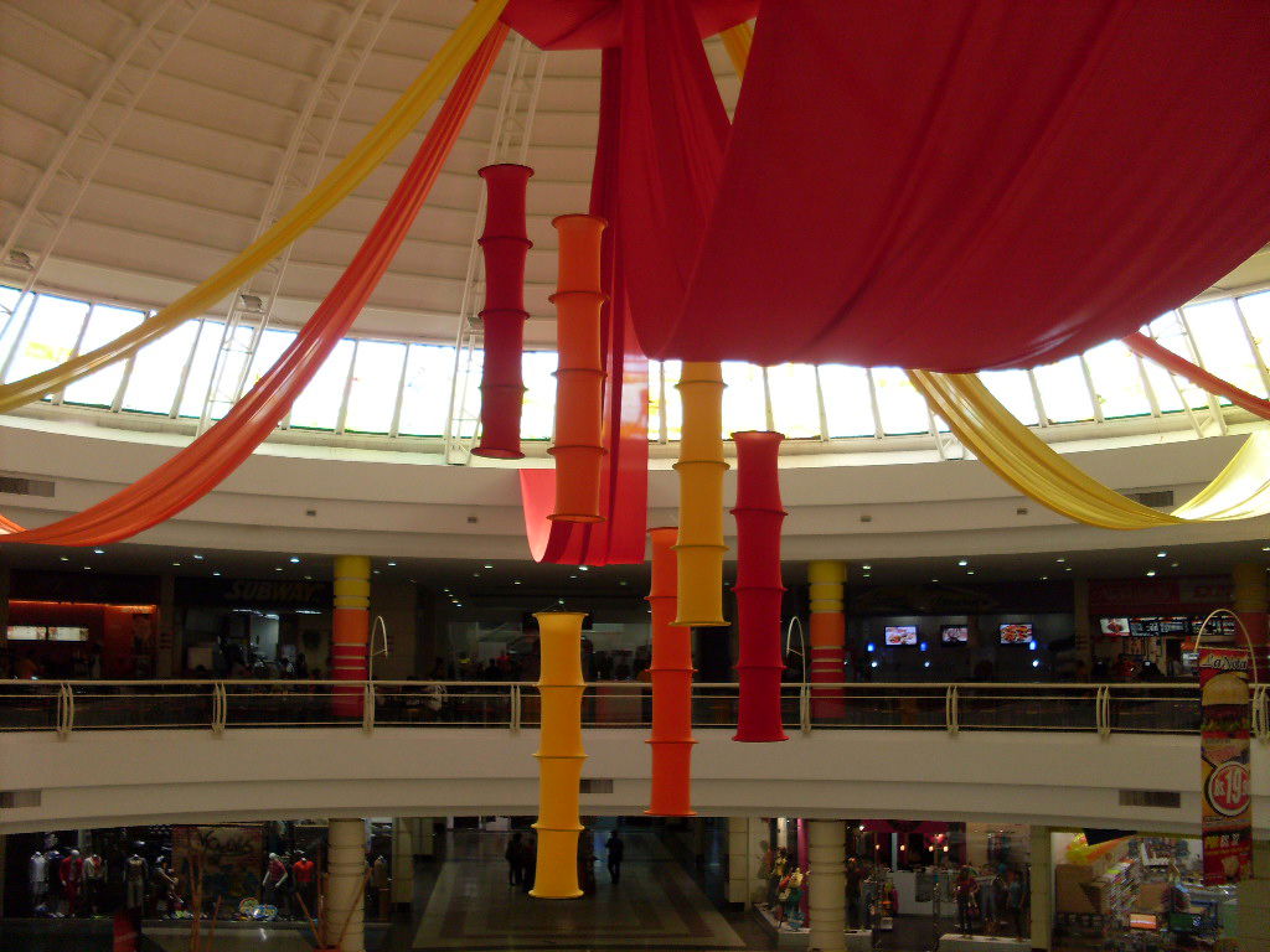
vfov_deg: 37.7
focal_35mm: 38
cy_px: 476
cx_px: 635
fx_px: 1394
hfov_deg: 49.0
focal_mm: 6.3
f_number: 2.8
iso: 100
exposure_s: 1/90
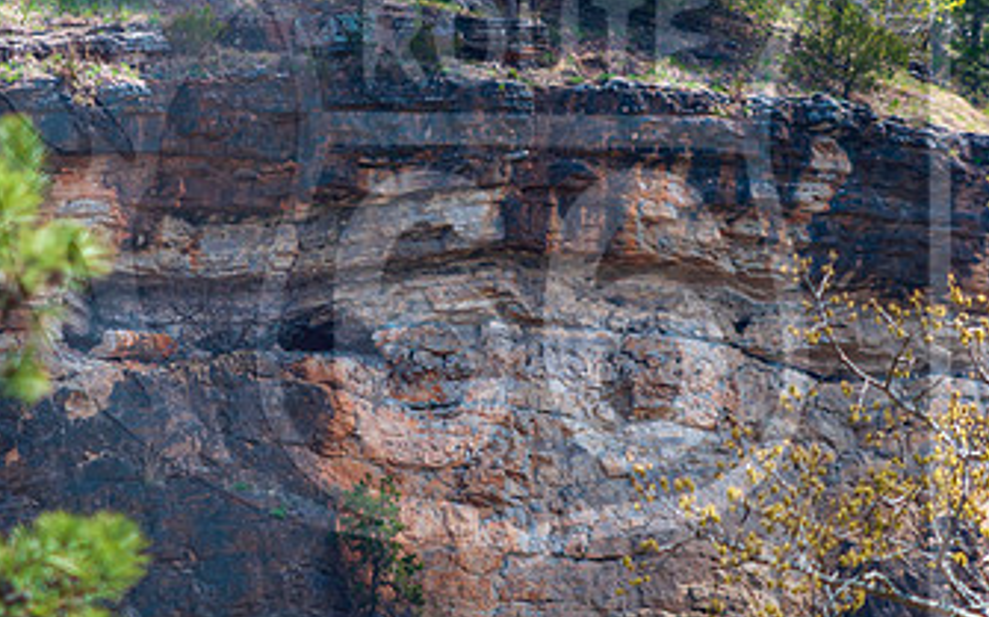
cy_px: 114
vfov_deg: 1.7
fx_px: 21363
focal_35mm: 793
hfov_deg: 2.7
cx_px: 381
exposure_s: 1/250
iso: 160
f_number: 8
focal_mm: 300
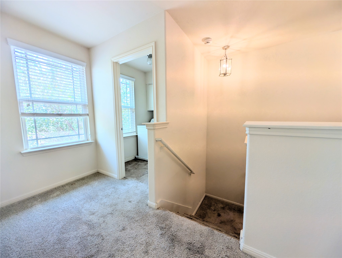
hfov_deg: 110.5
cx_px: 171
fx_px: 119
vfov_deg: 94.6
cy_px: 129
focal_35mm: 12
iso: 54
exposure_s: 1/169
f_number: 1.7
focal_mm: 2.02
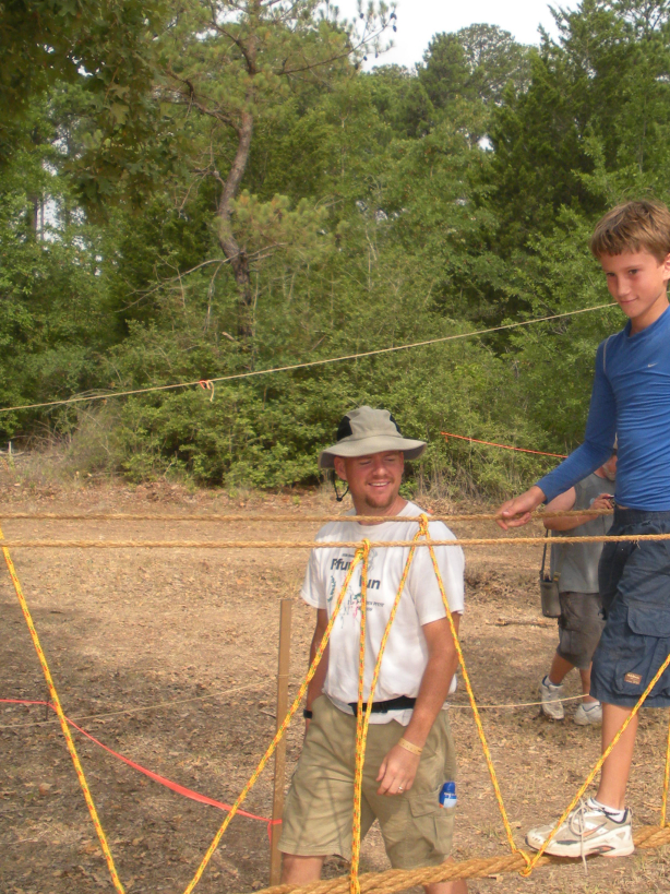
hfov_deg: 24.0
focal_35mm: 60
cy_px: 460
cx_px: 546
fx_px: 1549
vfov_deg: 32.2
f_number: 3.5
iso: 88
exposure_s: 1/438
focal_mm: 6.3
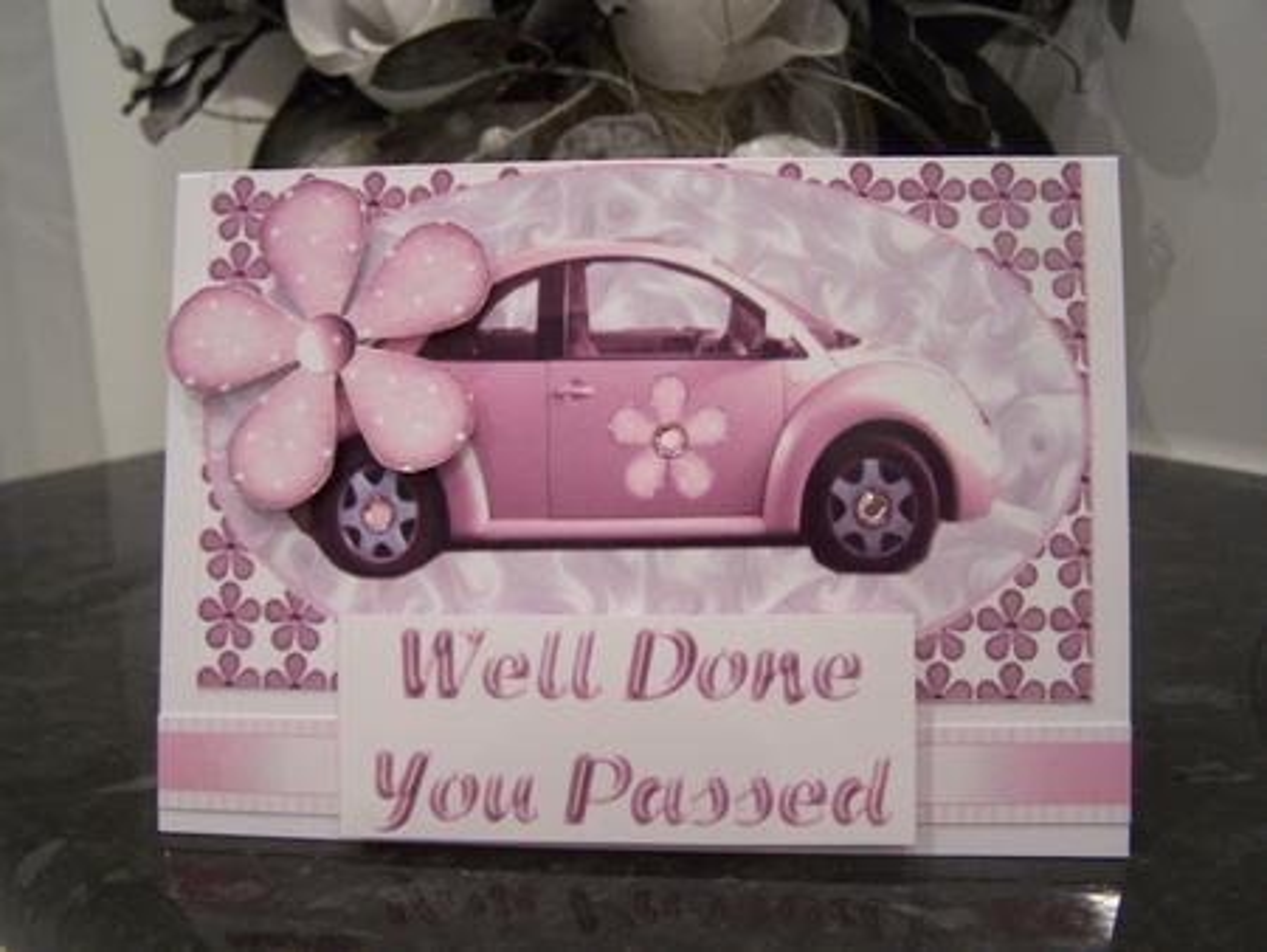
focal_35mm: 38
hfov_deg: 49.0
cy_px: 476
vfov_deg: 37.8
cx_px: 634
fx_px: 1392
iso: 140
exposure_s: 1/15
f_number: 2.8
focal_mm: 6.3
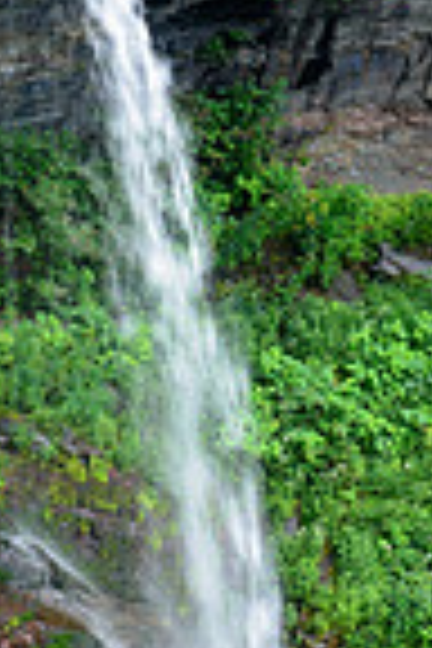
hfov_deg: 6.3
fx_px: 3942
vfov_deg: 9.4
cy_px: 378
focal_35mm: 219
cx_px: 112
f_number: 9
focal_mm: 70
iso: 400
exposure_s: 1/30
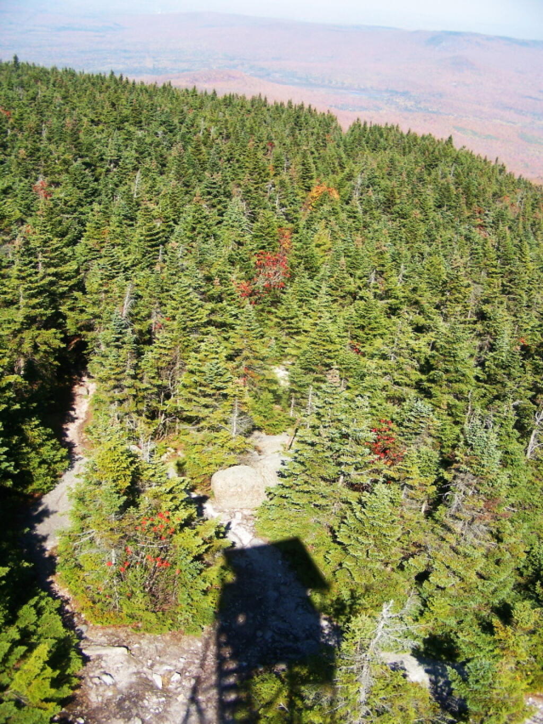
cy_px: 362
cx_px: 272
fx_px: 795
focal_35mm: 38
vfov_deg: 49.0
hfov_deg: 37.7
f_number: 2.8
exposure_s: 1/800
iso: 80
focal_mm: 6.3
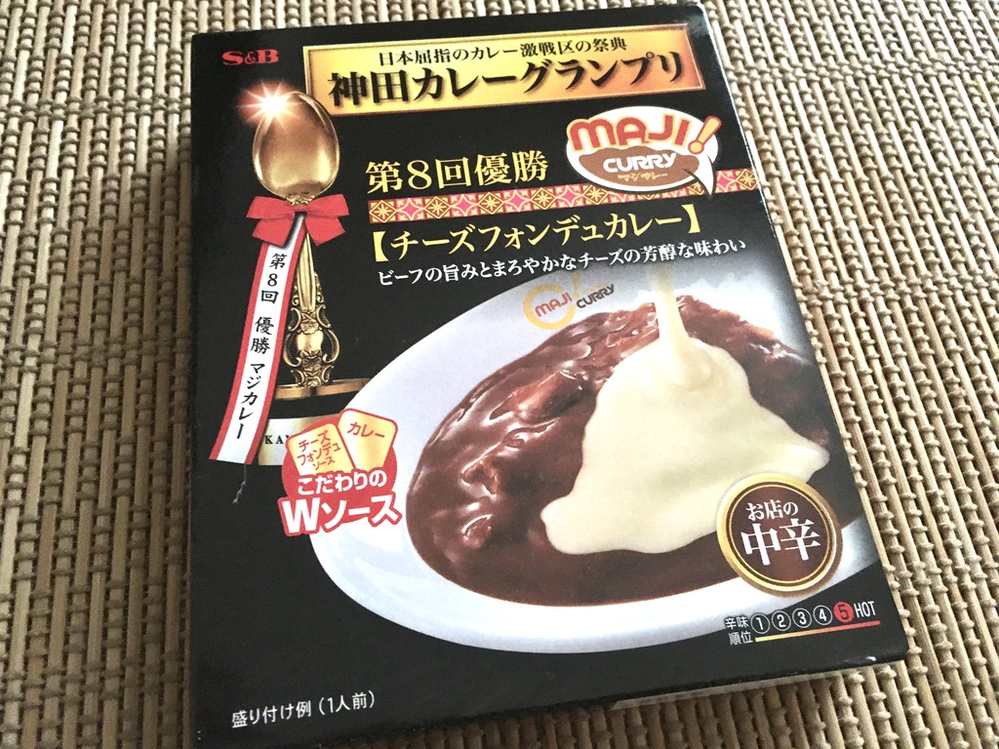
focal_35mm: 29
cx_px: 500
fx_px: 837
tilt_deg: -65.0
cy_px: 374
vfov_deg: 48.2
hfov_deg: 61.7
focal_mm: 4.15
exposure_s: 1/15
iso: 400
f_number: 2.2
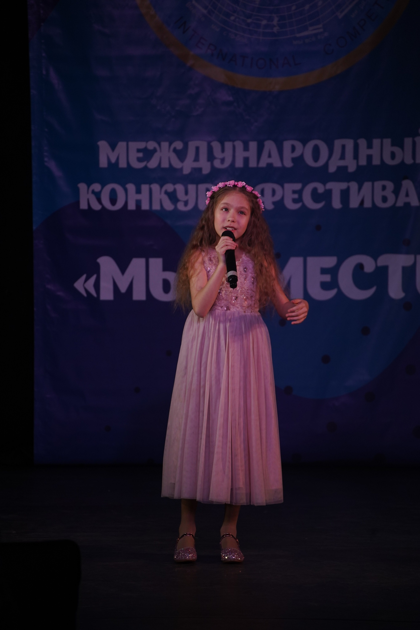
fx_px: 3972
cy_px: 315
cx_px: 210
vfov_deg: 9.1
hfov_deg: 6.1
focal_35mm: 227
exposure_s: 1/400
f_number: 5.6
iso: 1600
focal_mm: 227
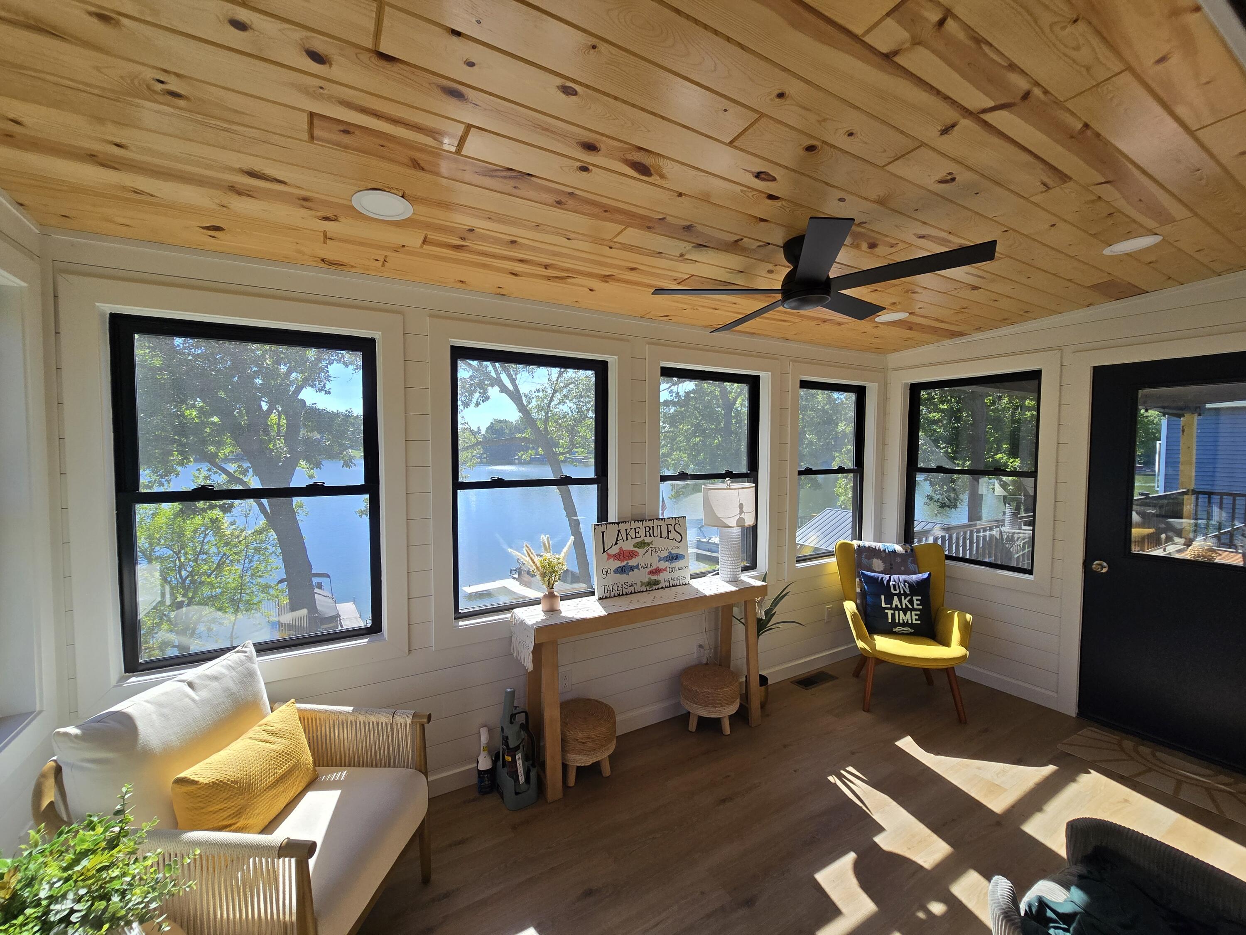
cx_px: 623
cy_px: 468
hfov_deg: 106.2
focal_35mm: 13
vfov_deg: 89.9
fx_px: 468
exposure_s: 1/533
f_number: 2.2
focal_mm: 2.2
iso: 50
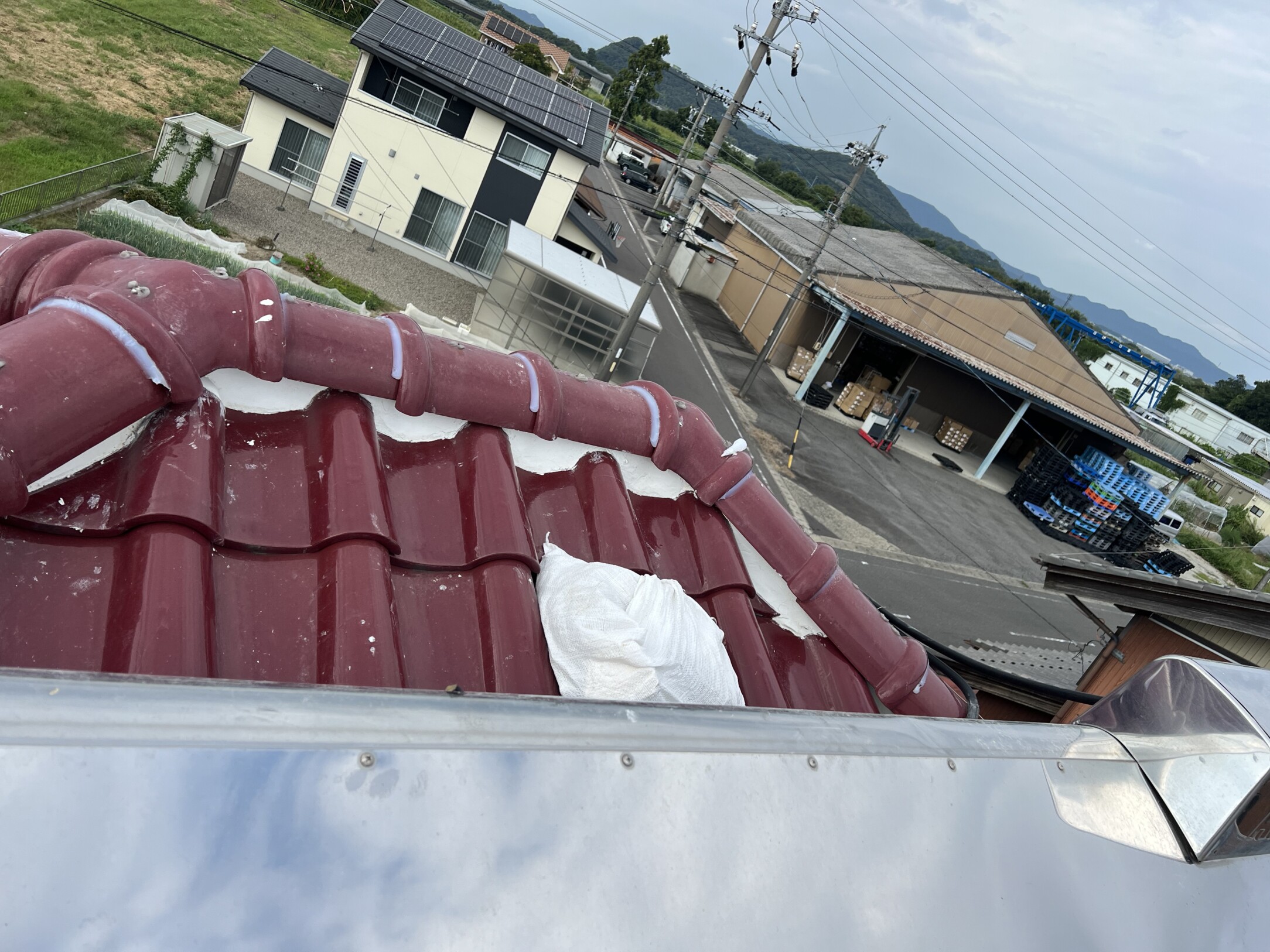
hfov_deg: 67.3
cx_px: 635
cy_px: 476
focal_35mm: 26
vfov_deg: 53.1
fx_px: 954
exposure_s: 1/2762
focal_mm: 5.7
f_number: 1.5
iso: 50
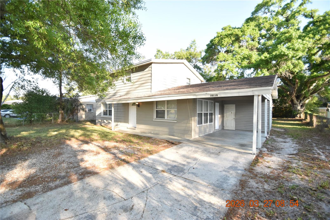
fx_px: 137
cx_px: 165
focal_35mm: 15
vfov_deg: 77.3
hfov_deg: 100.4
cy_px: 110
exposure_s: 1/1000
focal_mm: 10
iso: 800
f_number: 3.5
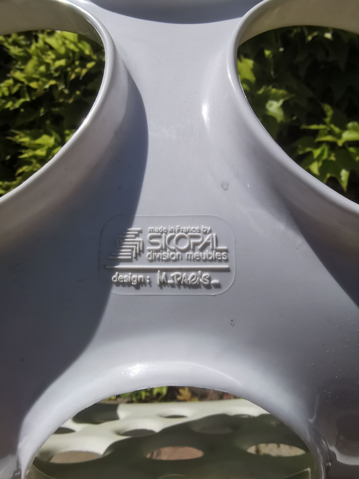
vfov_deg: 91.0
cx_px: 180
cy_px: 240
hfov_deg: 74.7
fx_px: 235
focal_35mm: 17
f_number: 2.2
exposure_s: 1/2151
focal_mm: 2.26
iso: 50
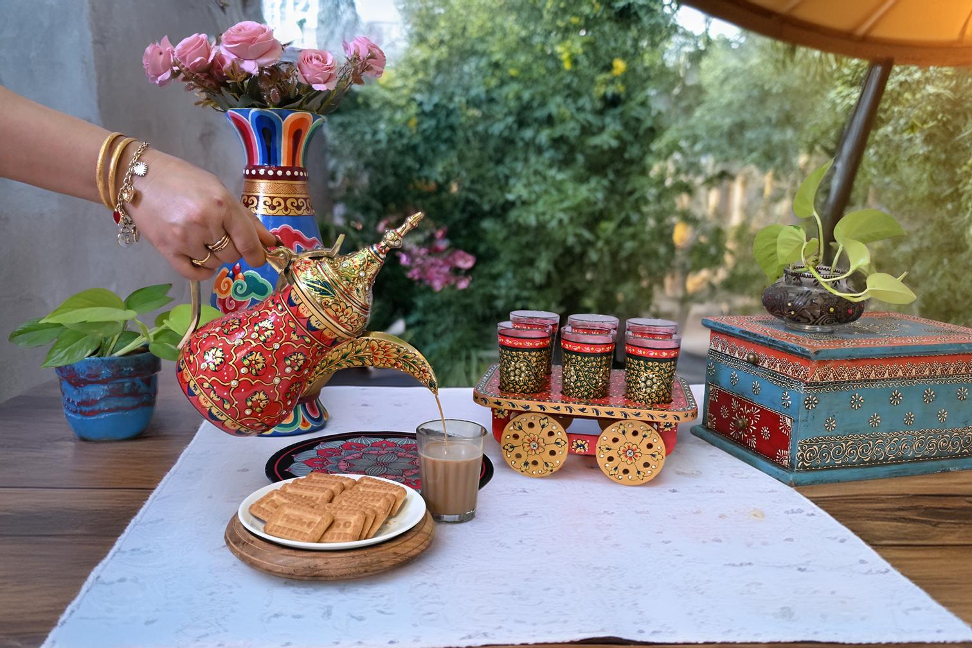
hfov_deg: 60.3
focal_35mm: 31
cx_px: 486
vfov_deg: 42.3
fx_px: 837
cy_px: 324
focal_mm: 31
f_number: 22
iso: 4500
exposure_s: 1/25
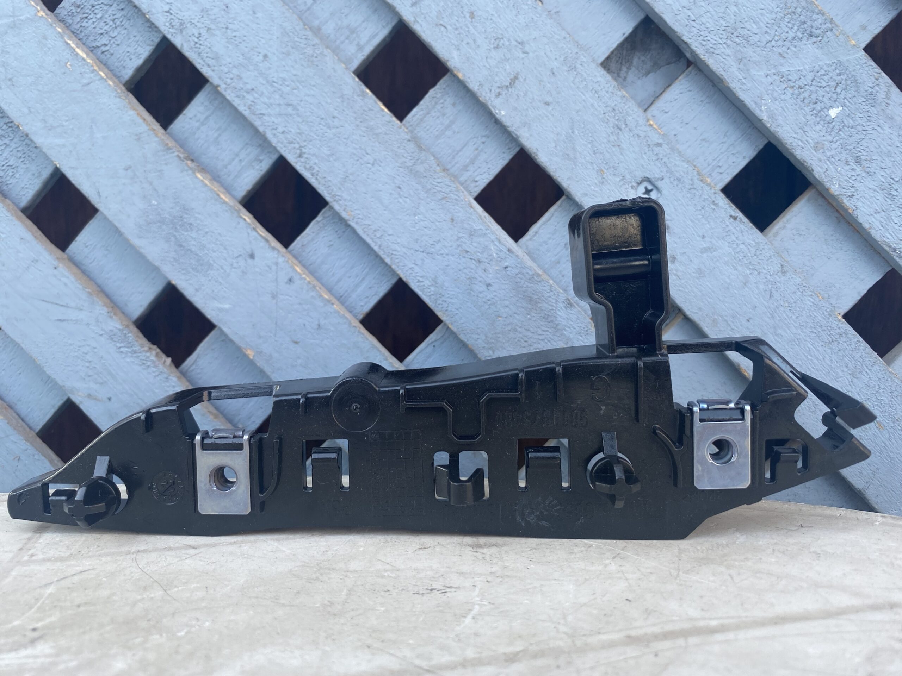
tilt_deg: -5.3
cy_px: 338
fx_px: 677
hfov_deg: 67.3
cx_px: 451
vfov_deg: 53.1
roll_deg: +1.0
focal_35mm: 26
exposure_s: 1/121
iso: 50
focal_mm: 4.25
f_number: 1.8
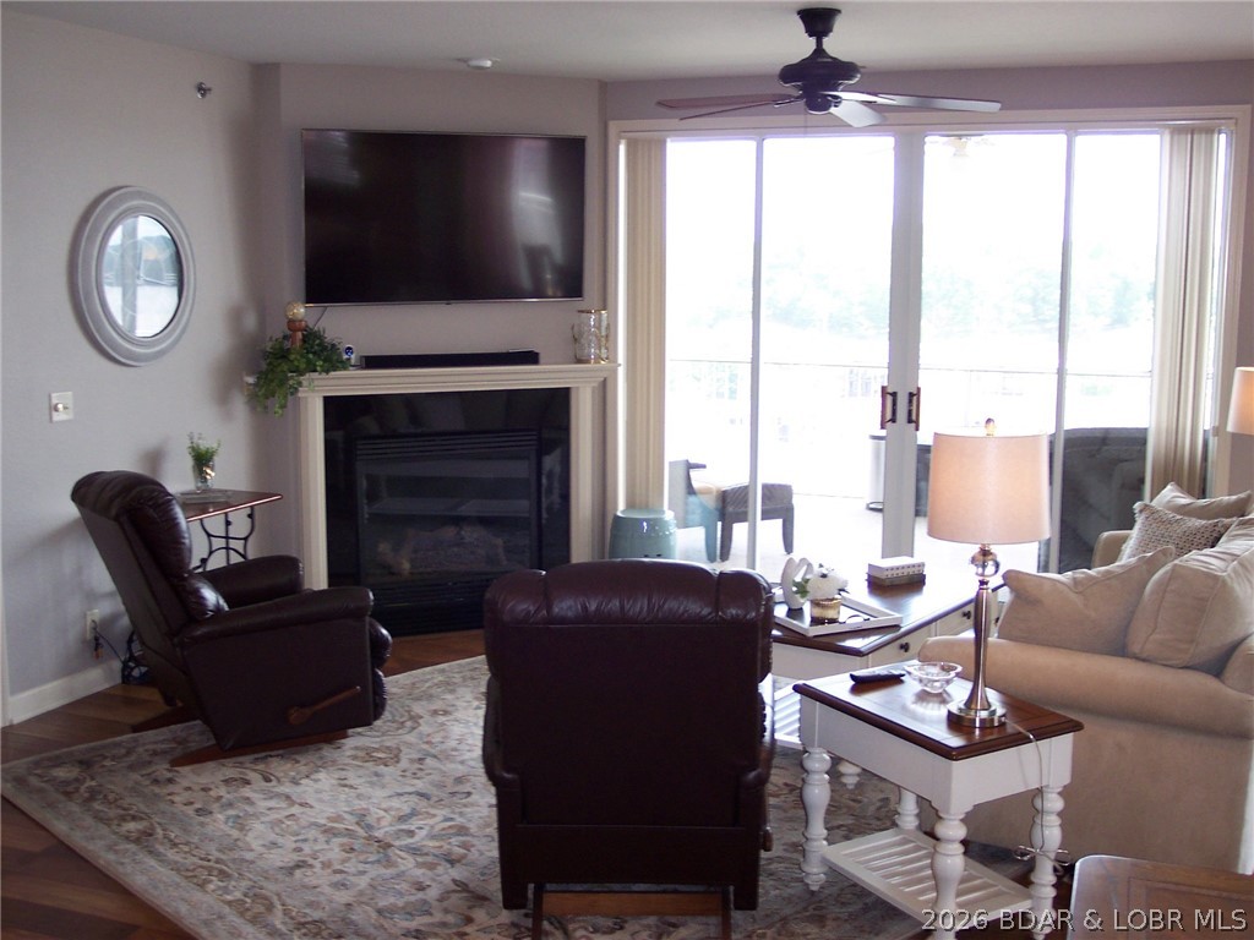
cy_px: 470
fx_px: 1377
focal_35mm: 38
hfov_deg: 49.0
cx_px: 627
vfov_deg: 37.7
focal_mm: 8
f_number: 2.8
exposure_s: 1/45
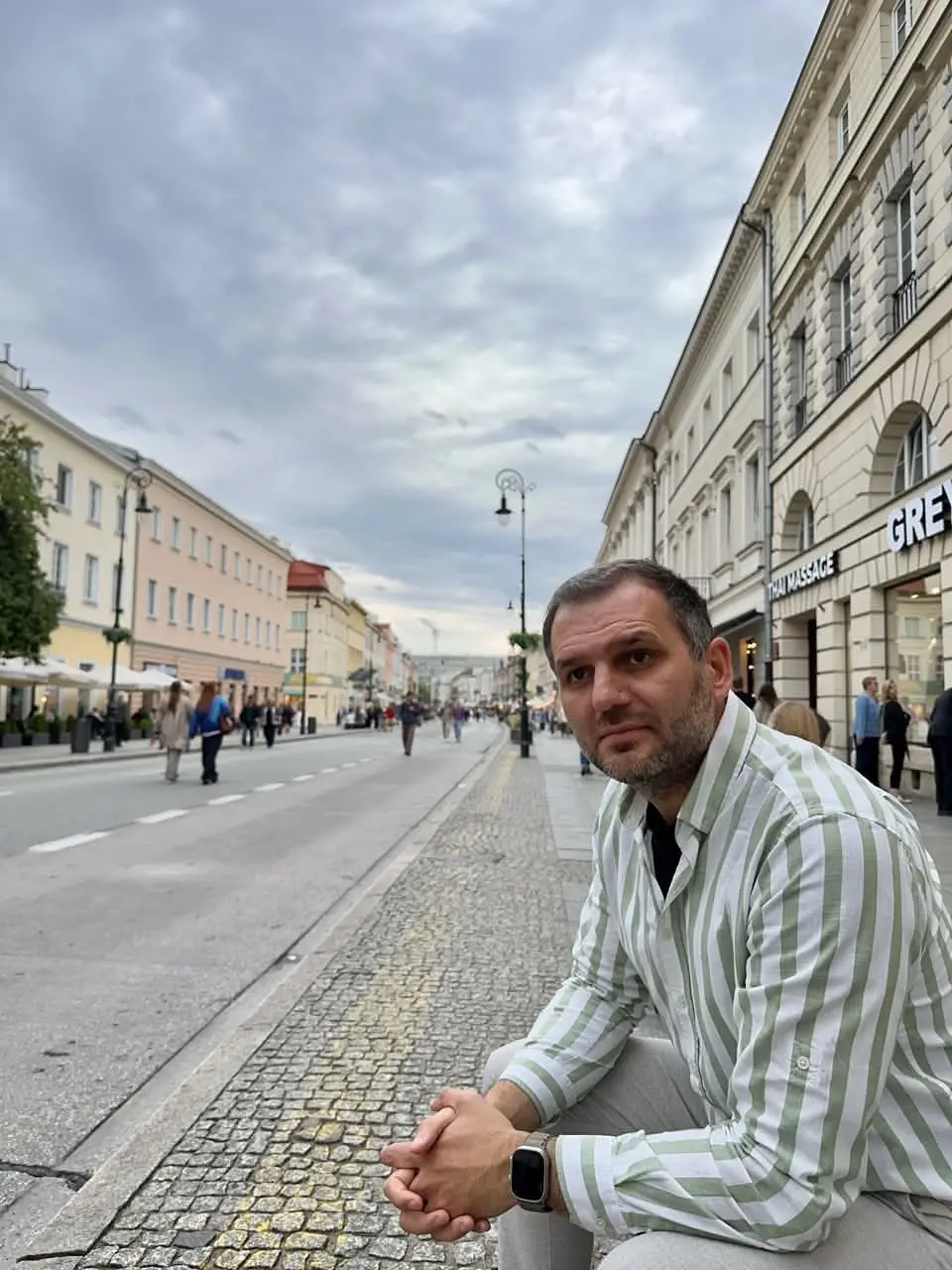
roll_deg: -1.4
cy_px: 635
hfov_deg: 56.8
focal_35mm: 24
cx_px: 476
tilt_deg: +4.4
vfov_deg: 71.6
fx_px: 880
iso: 80
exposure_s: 1/570
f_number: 1.8
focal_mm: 6.9
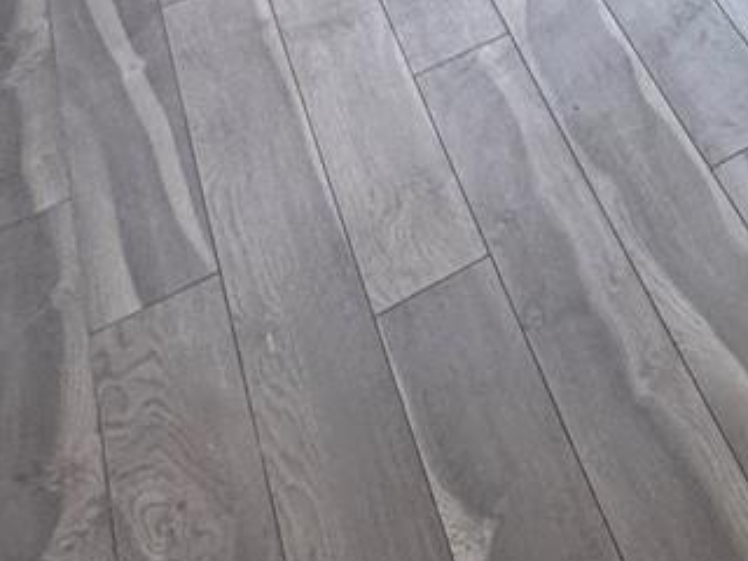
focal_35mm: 70
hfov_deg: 18.2
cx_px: 1515
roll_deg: +1.0
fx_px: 1513
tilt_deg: -14.9
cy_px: -697
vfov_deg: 15.0
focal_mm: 2.22
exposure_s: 1/187
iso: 40
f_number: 2.2
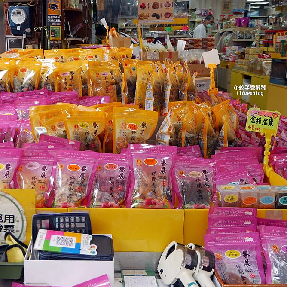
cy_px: 136
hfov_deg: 37.1
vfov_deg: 37.5
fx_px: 422
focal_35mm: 45
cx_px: 91
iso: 200
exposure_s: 1/160
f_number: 4
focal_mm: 17
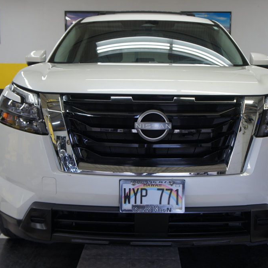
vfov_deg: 34.9
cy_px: 136
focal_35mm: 49
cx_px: 146
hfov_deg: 34.9
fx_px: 426
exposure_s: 1/40
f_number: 4
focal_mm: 25
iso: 200
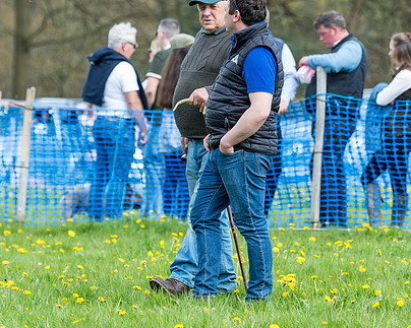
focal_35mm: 364
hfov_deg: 5.3
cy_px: 147
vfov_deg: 4.3
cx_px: 214
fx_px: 4427
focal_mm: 155
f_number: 4
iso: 400
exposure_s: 1/640
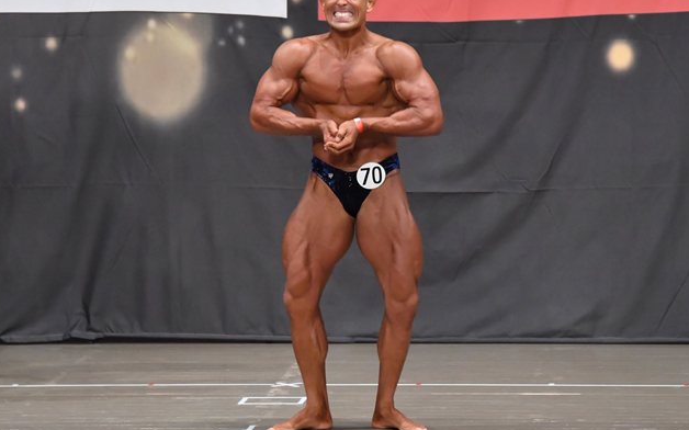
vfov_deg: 5.2
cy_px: 208
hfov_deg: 8.3
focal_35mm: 254
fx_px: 4768
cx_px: 365
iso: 6400
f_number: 5.6
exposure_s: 1/400
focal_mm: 135
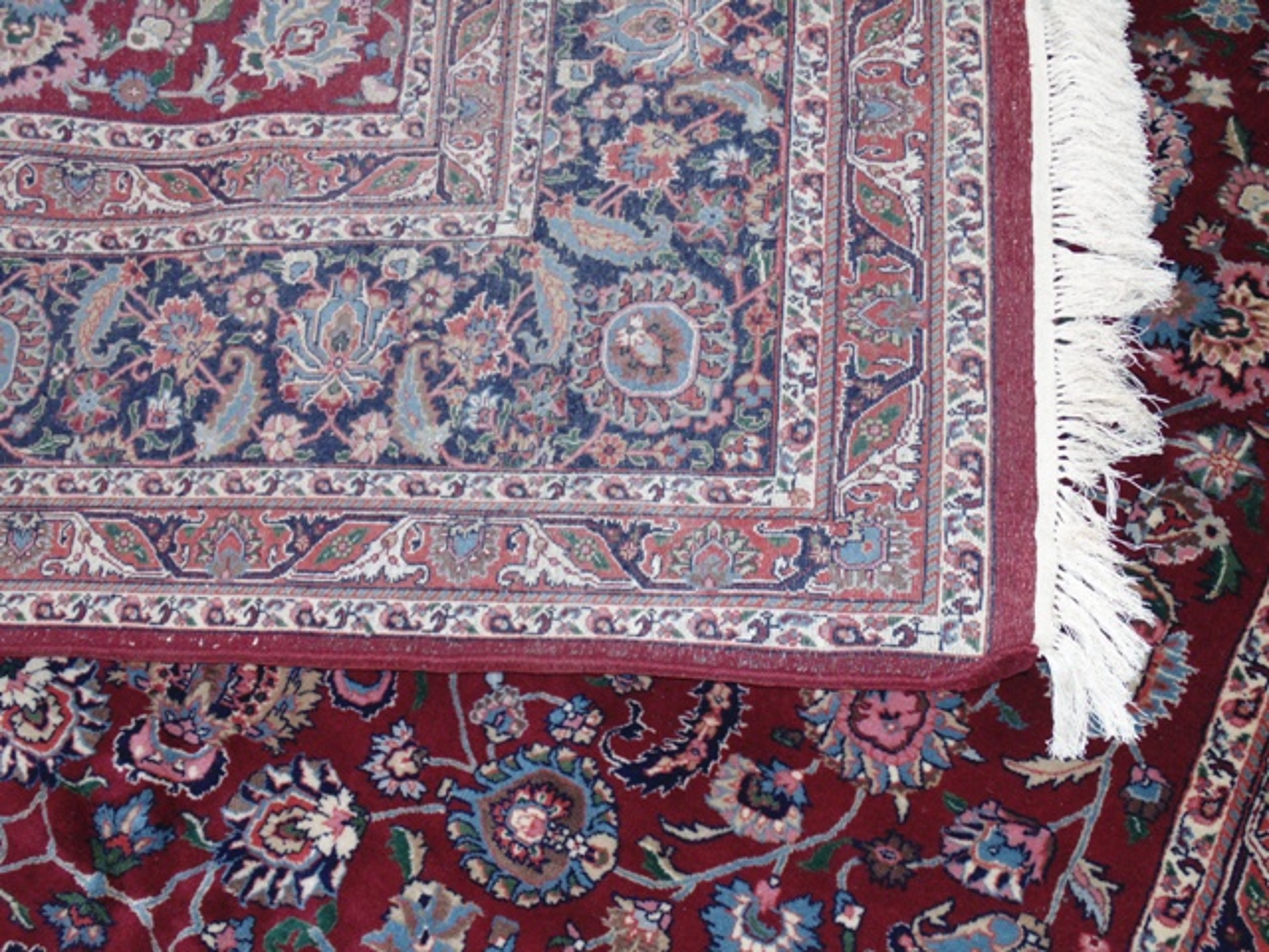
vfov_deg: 35.1
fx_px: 1503
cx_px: 634
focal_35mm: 41
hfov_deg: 45.8
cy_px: 476
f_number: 3.6
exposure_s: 1/50
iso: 200
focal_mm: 7.4
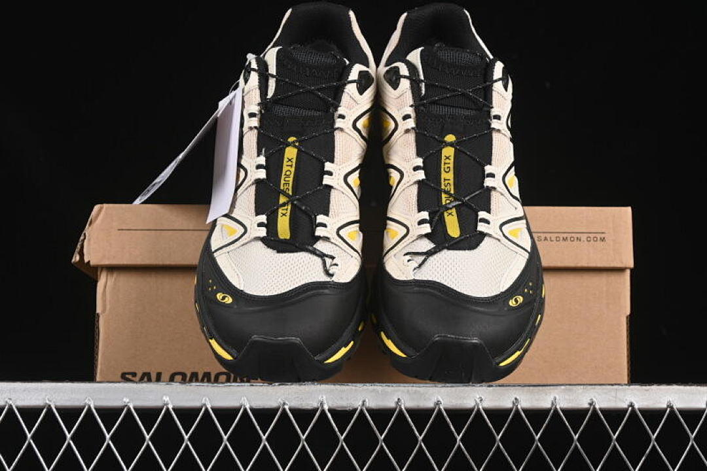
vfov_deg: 18.2
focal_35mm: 75
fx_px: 1473
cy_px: 236
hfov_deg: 27.0
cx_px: 354
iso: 160
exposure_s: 1/50
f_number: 6.3
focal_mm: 50
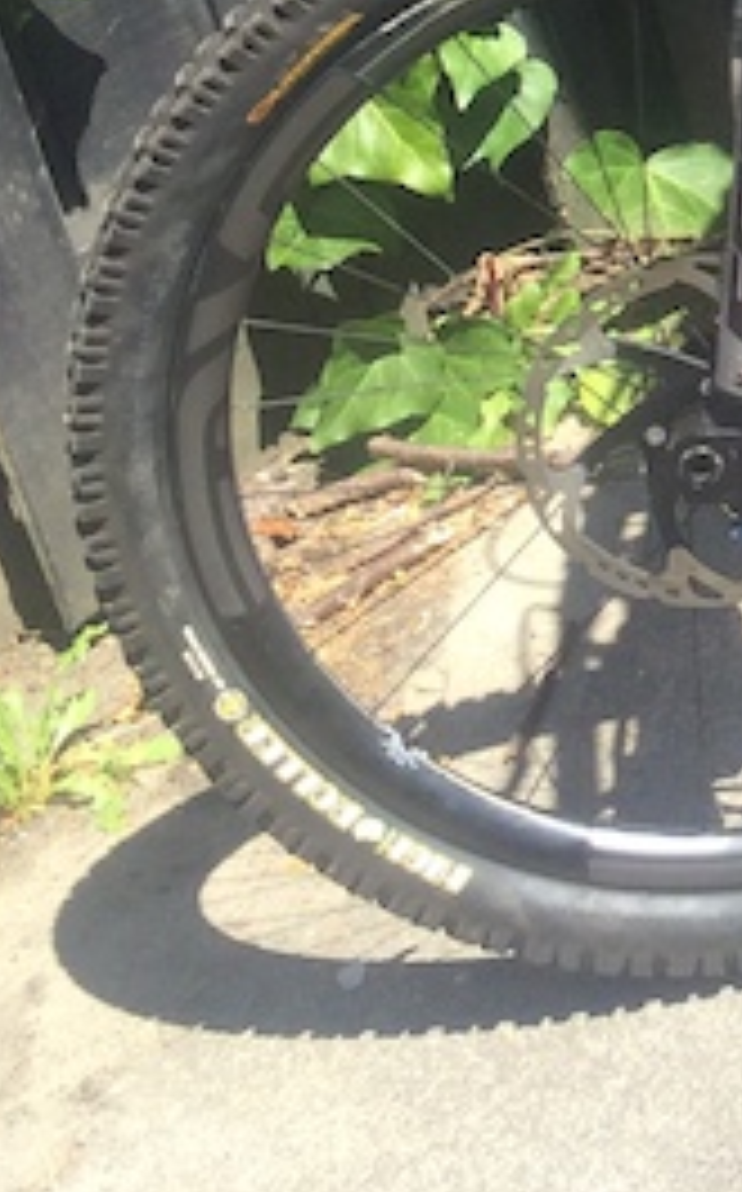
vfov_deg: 16.5
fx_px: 3861
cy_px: -373
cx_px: 1821
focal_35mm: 119
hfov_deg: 9.6
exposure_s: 1/707
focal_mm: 4.15
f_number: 2.2
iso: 32
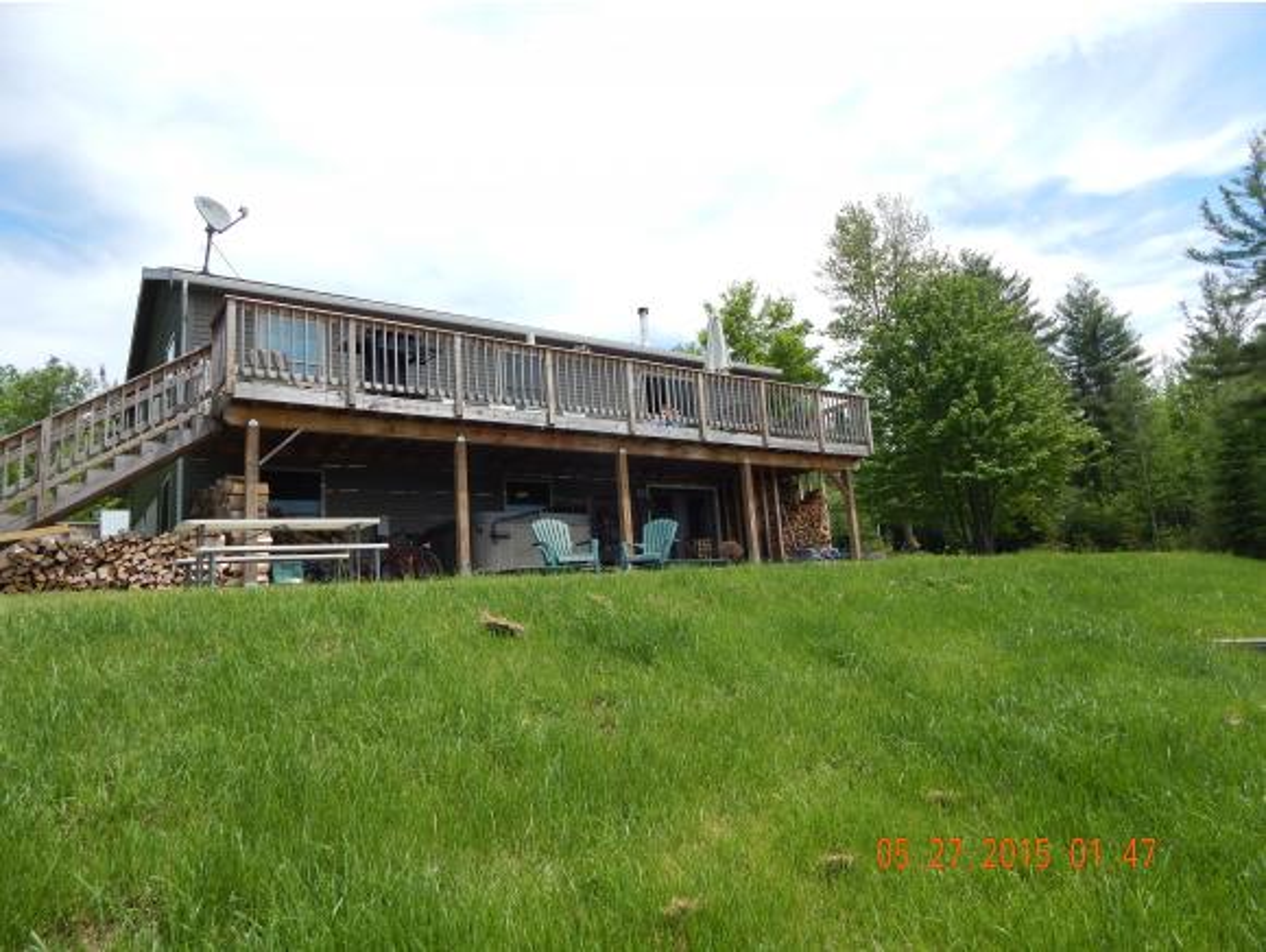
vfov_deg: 59.0
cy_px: 476
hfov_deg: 73.9
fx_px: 842
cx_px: 633
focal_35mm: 23
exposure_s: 1/400
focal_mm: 4
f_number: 6
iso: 125
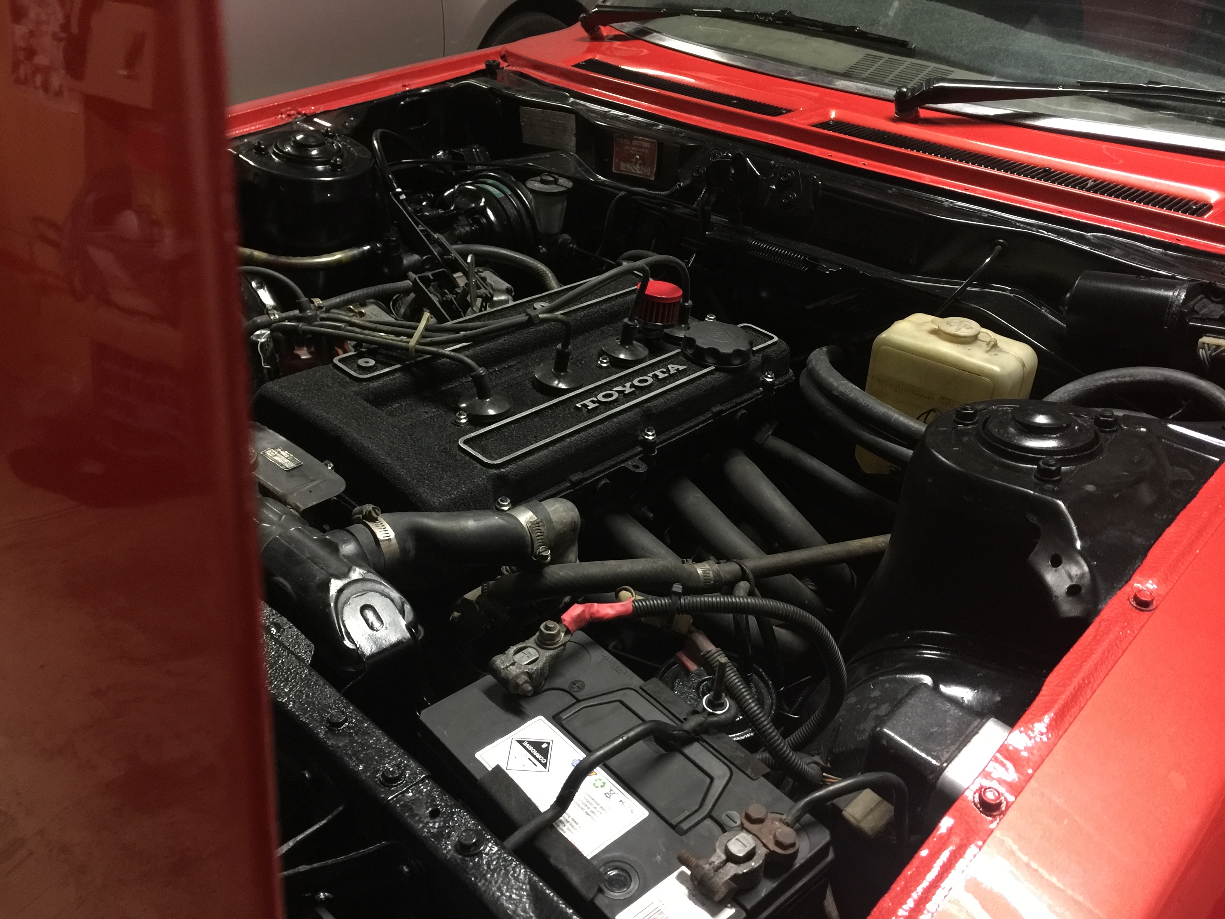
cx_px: 612
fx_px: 1026
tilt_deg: -31.8
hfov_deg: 61.7
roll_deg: -1.8
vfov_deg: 48.2
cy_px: 460
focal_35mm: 29
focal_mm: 4.15
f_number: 2.2
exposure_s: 1/4
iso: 100
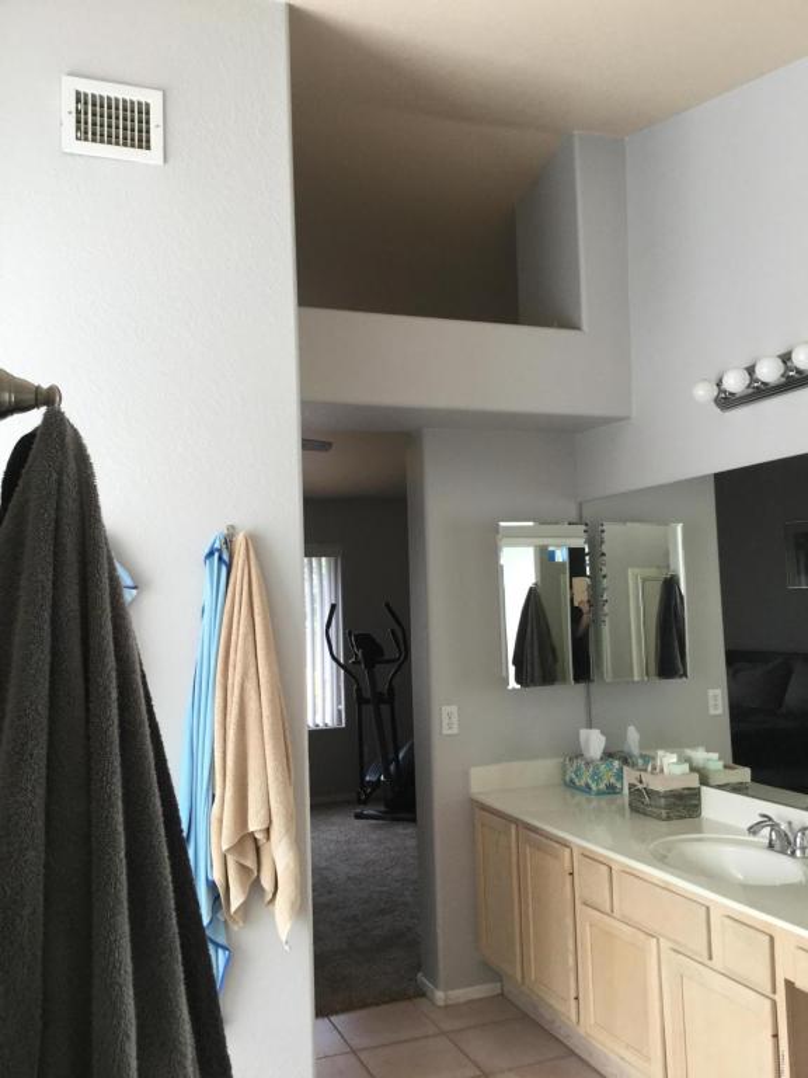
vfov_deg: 58.4
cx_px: 404
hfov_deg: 45.4
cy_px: 539
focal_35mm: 31
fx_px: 965
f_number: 2.4
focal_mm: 3.3
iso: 25
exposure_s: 1/30
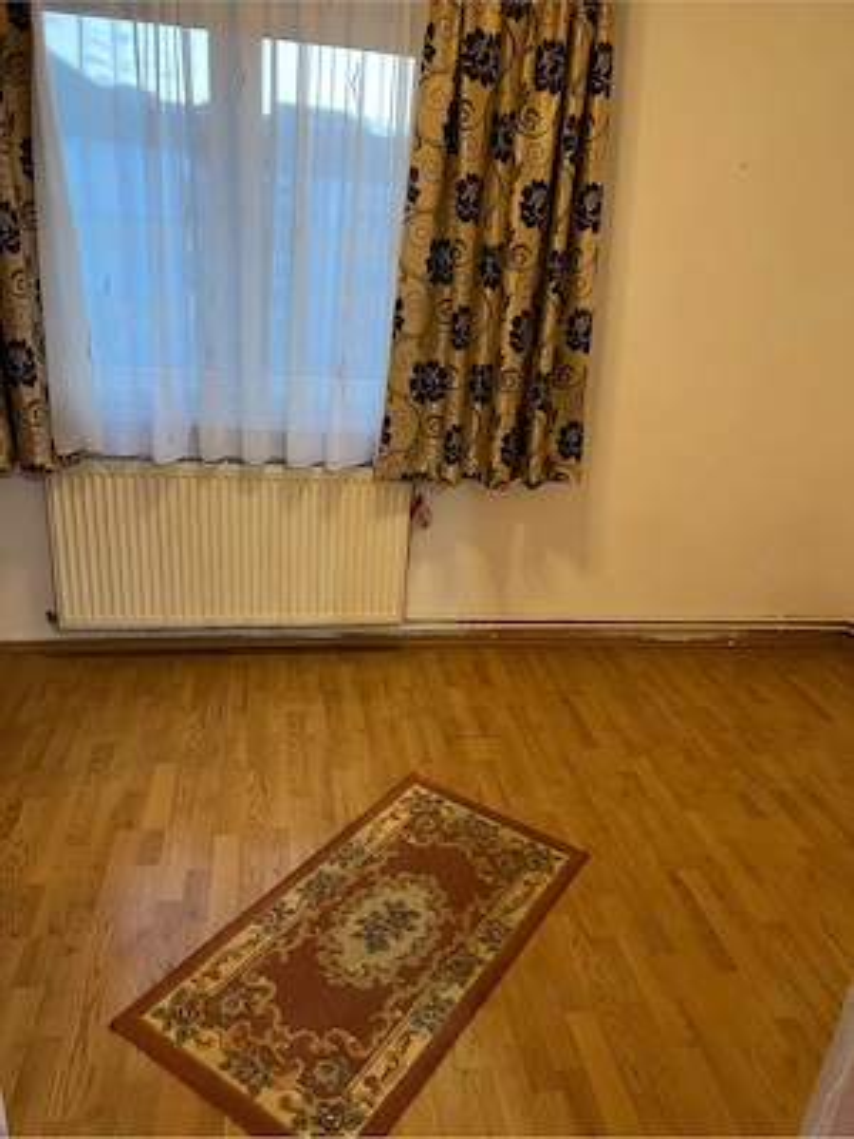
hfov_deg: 53.1
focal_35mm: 26
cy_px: 570
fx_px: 855
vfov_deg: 67.3
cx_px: 427
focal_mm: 5.7
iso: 160
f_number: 1.5
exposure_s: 1/50
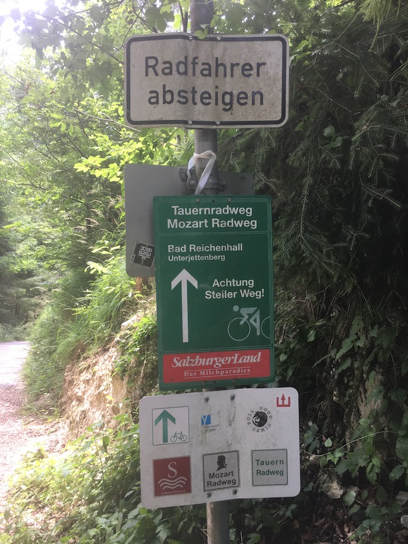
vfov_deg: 61.7
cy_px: 272
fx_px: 456
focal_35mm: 29
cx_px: 204
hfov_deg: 48.2
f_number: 2.2
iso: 40
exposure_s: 1/100
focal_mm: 4.15
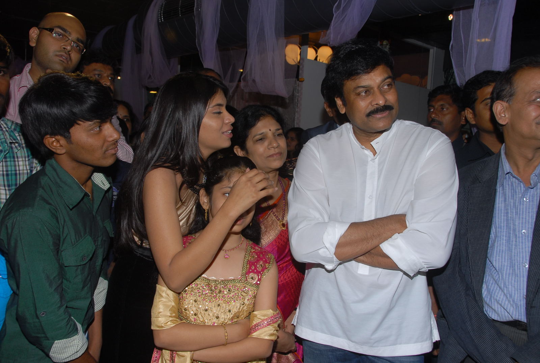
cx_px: 270
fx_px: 451
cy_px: 182
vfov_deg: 43.8
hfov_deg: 61.8
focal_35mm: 30
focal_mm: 20
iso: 200
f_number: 9
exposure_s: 1/125
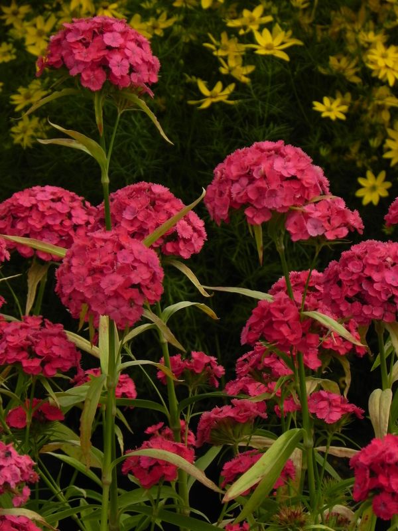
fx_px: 4461
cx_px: 199
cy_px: 266
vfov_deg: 6.8
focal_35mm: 291
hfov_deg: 5.1
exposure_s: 1/1600
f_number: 5
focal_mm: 51.8
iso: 160
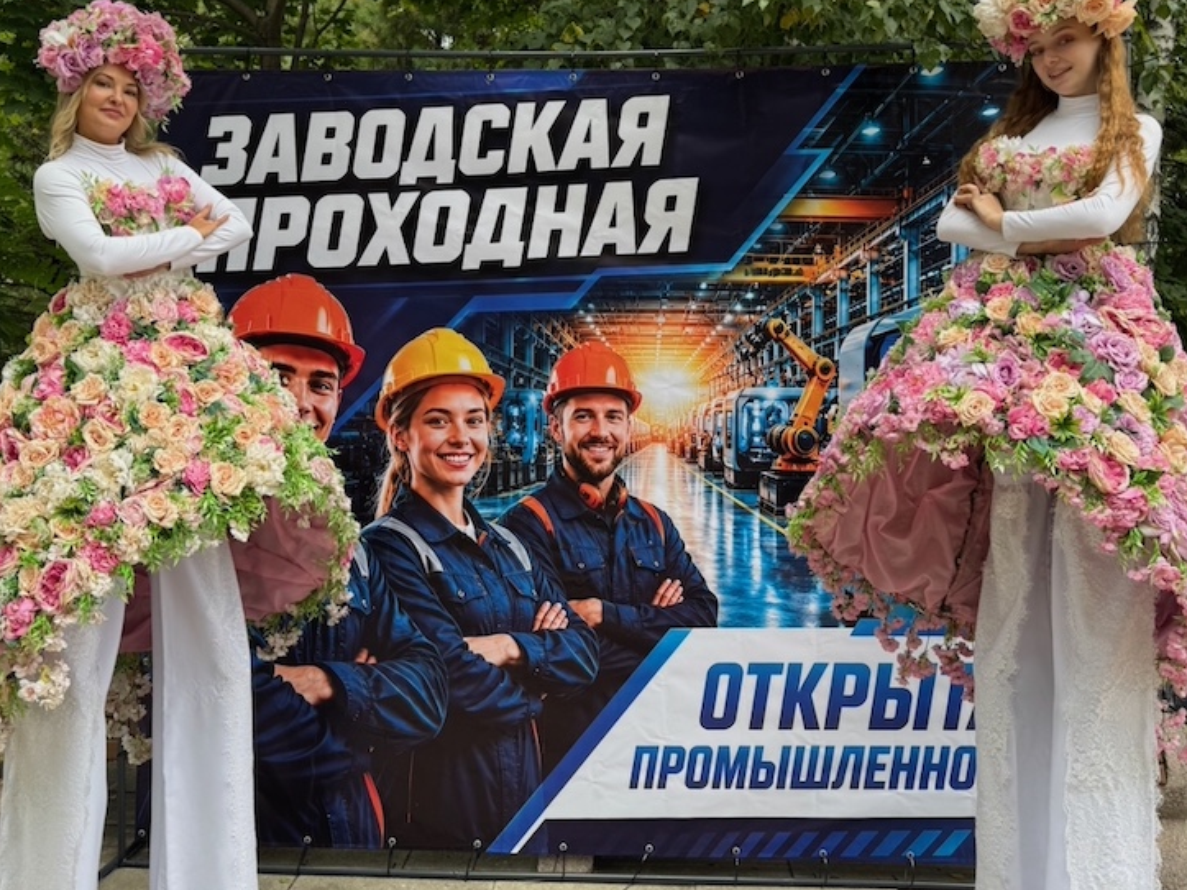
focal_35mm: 34
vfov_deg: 41.6
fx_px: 1166
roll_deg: -0.6
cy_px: 350
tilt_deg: -1.2
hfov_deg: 54.0
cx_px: 603
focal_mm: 6.76
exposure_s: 1/417
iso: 80
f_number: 1.78
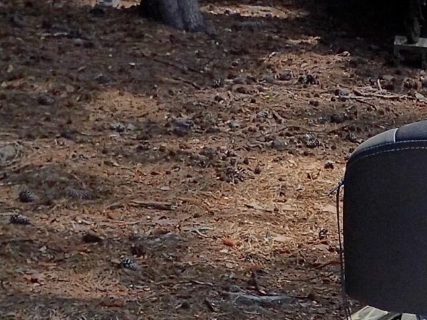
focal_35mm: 117
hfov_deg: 15.4
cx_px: 666
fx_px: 1443
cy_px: 536
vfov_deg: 11.9
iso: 102
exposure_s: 1/1142
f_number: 1.8
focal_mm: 4.27
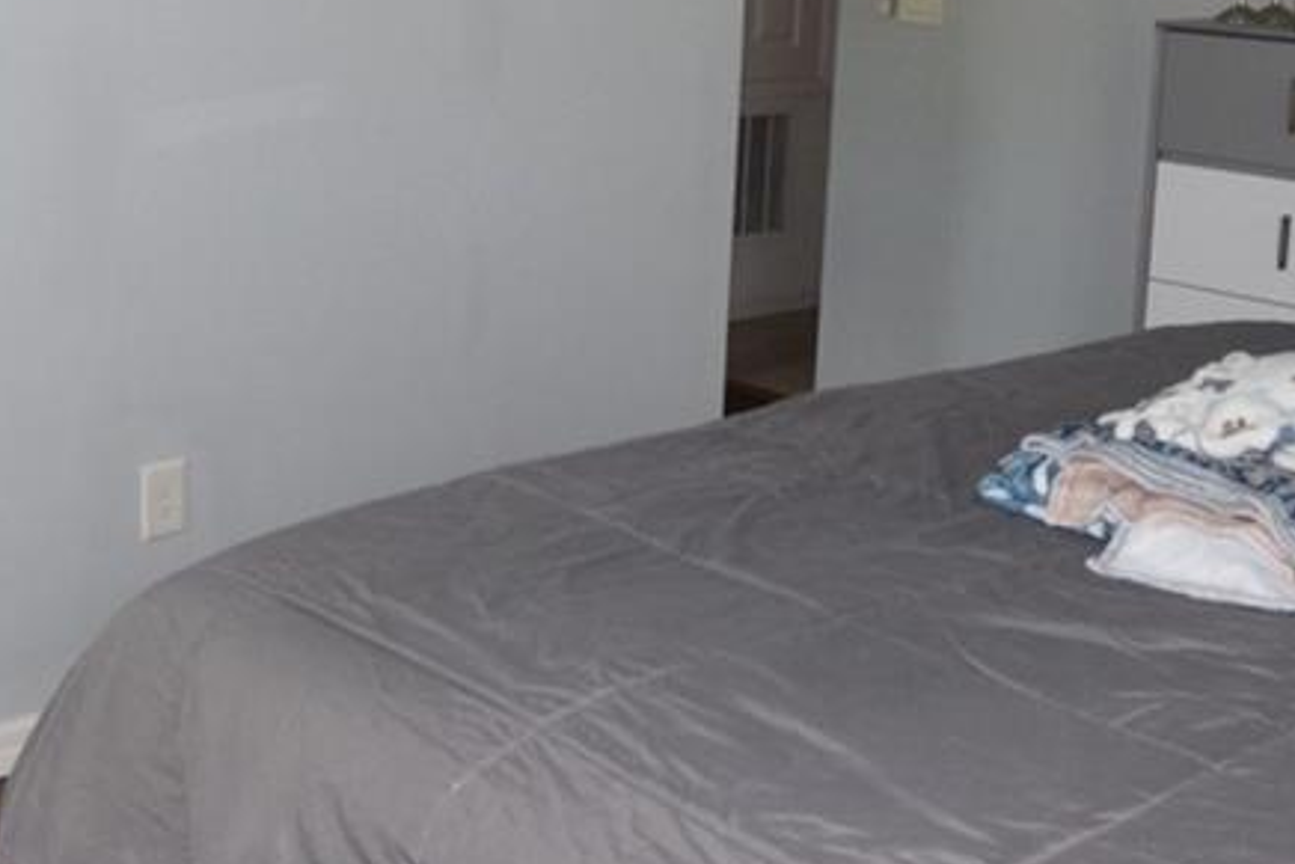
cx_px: 538
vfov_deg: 24.3
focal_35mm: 55
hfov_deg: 36.1
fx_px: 1979
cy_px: 205
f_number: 3.5
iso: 800
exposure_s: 1/60
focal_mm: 10
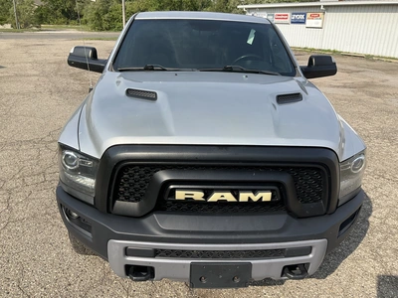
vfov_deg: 48.2
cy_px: 149
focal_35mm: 29
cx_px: 199
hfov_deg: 61.7
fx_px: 333
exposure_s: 1/1534
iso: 25
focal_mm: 3
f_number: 1.8
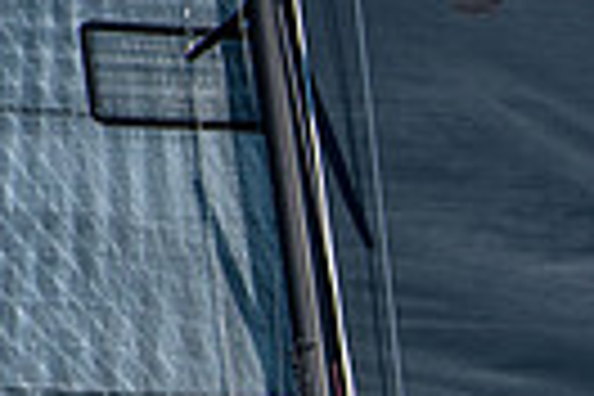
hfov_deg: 0.7
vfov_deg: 0.5
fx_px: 46757
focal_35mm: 2834
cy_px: 790
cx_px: 1238
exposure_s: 1/2000
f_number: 5.6
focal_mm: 400
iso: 400
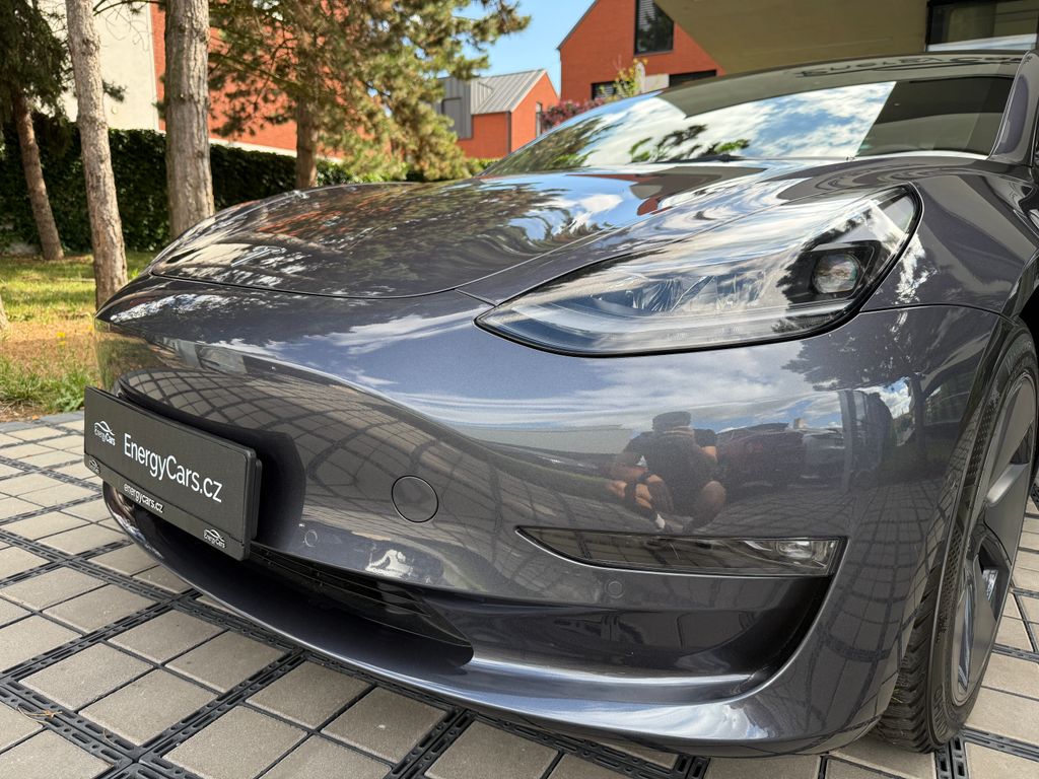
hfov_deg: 71.6
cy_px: 390
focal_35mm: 24
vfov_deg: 56.8
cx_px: 520
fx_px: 720
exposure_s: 1/878
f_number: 1.78
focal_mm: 6.76
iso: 100
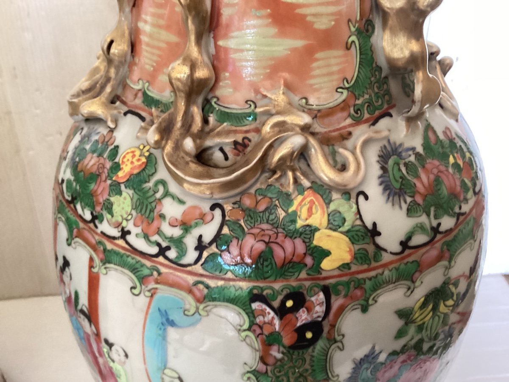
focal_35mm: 31
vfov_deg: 45.4
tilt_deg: -33.0
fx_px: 456
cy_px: 191
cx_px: 254
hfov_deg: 58.4
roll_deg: -2.5
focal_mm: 3.3
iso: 250
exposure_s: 1/40
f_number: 2.4
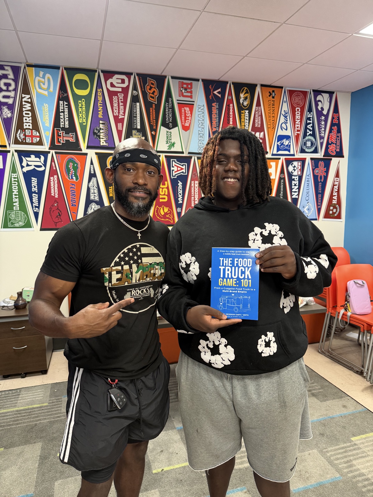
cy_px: 248
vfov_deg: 71.6
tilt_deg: -7.6
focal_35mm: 24
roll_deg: +0.0
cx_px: 186
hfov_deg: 56.8
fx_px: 345
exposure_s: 1/60
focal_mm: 6.76
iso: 320
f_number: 1.78
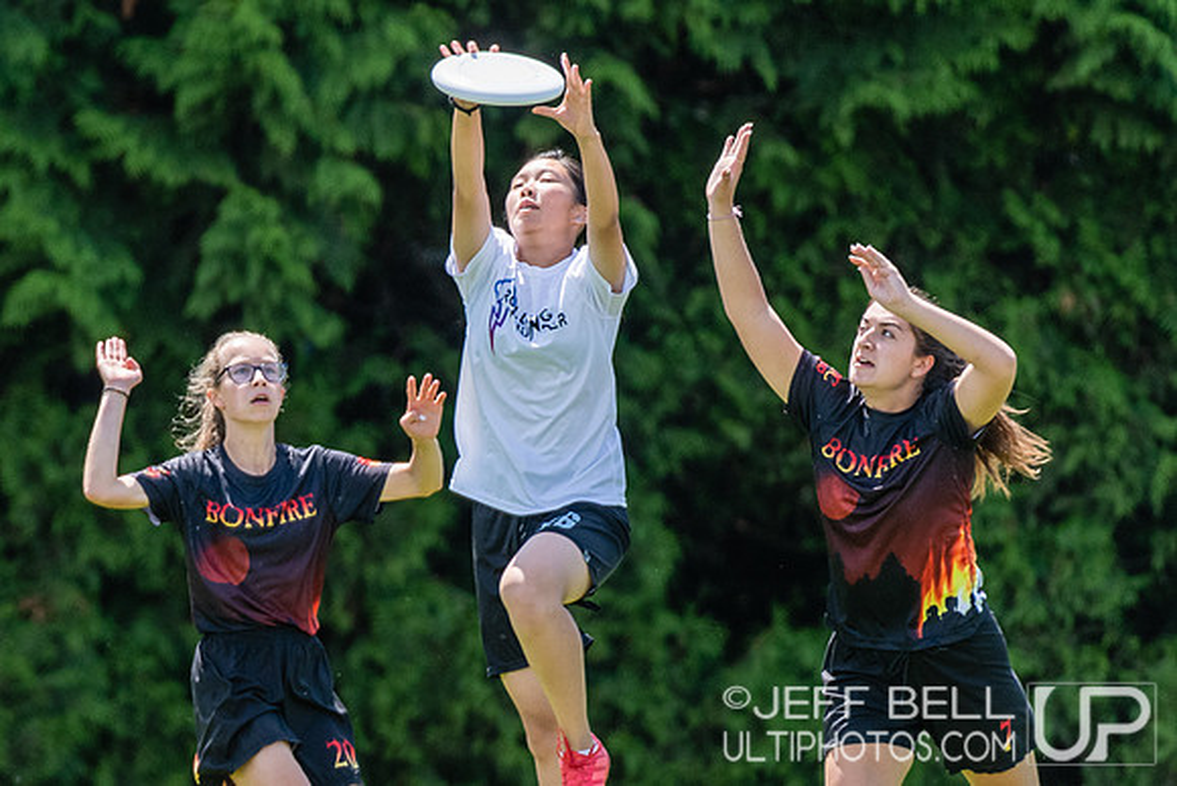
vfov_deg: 1.2
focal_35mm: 1120
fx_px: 36631
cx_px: 456
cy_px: 612
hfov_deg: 1.8
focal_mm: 400
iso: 400
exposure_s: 1/1600
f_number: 4
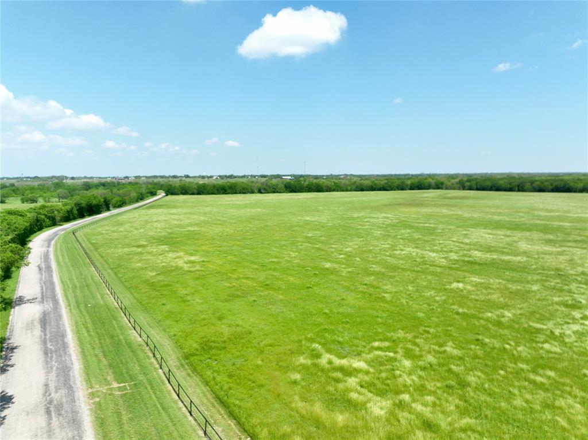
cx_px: 294
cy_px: 220
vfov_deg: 56.8
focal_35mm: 24
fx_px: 407
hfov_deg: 71.6
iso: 100
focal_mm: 12.29
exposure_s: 1/1000
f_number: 2.8
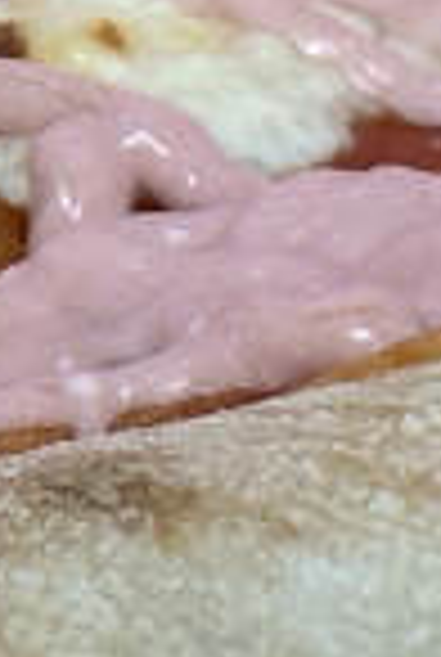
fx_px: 7479
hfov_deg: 3.4
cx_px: 45
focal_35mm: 409
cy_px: -189
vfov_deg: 5.0
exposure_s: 1/50
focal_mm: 6.9
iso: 100
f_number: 1.8
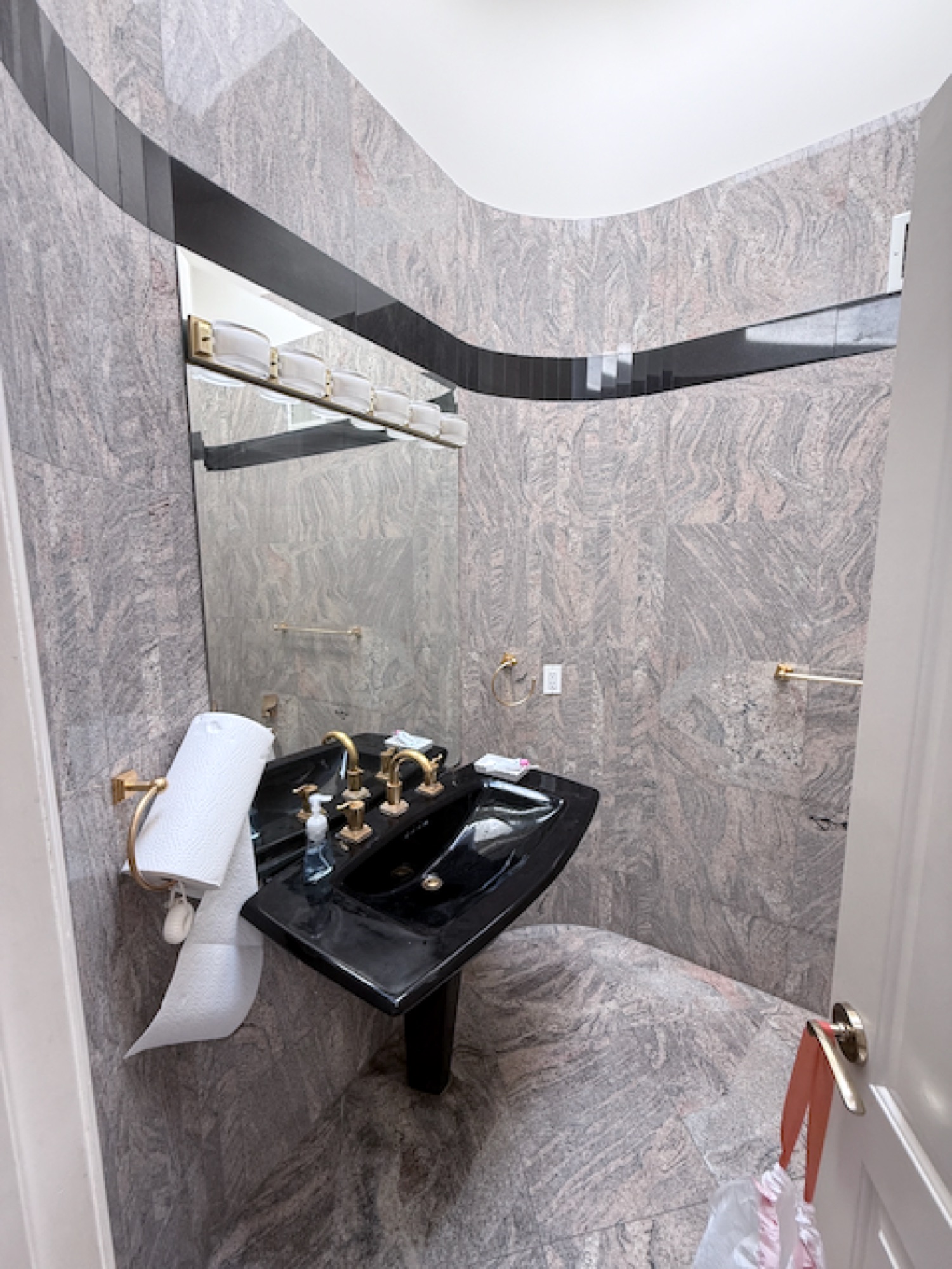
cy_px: 634
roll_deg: -1.6
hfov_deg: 85.7
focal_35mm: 14
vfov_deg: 102.1
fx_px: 513
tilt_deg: -6.4
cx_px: 476
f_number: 2.2
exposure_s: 1/99
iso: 125
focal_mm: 2.22
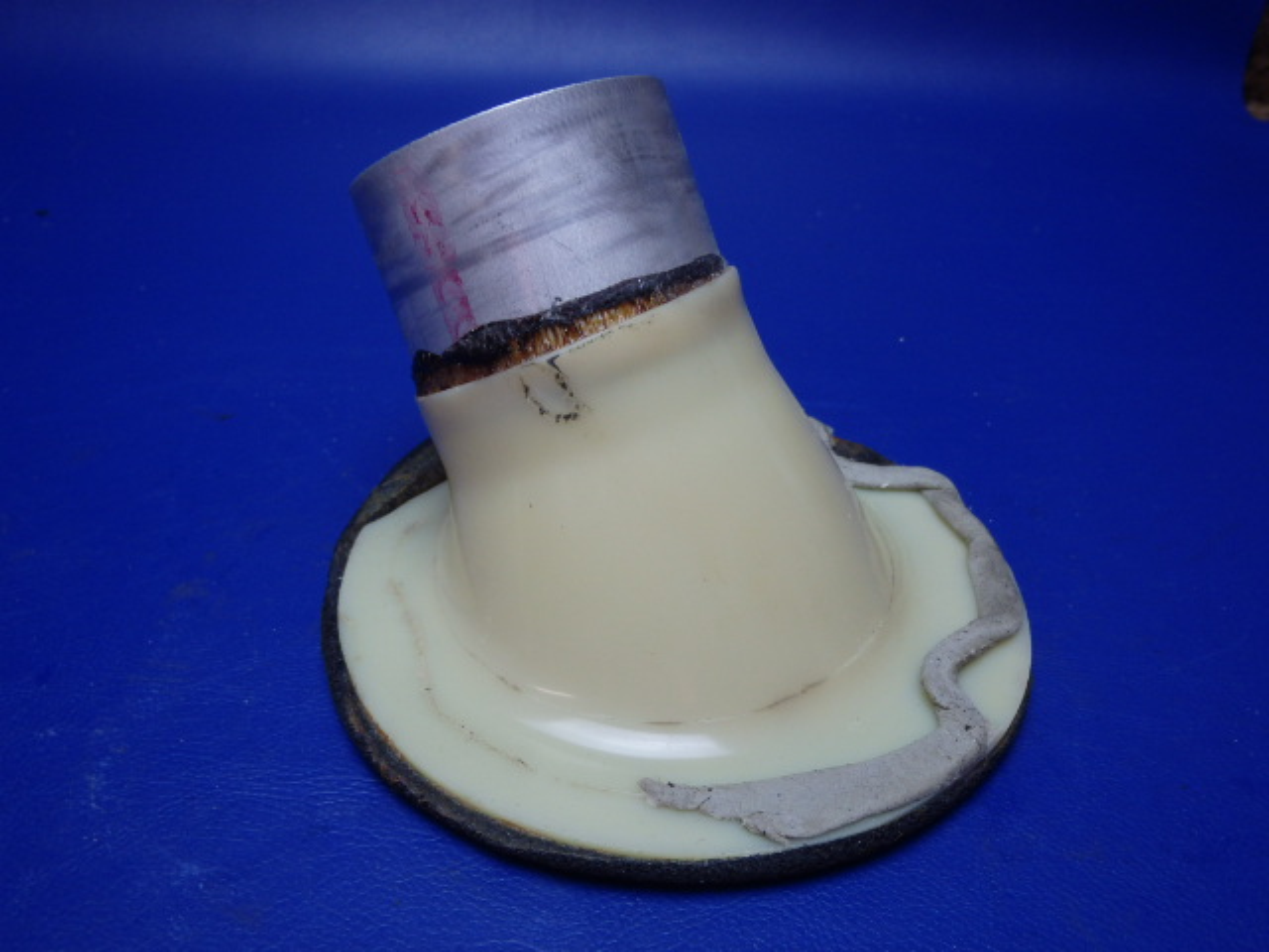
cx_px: 634
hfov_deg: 63.4
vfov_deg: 49.7
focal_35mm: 28
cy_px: 476
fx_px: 1026
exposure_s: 1/60
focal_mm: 5
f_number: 3.9
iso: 200
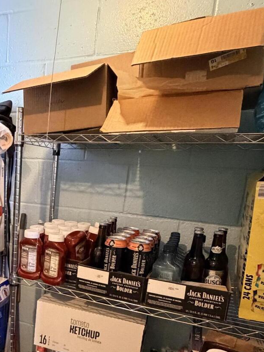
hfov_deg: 38.6
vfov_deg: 52.4
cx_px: 22
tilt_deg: -15.2
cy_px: 248
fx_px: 346
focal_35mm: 34
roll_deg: -5.1
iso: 1250
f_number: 2.2
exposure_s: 1/60
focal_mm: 2.22
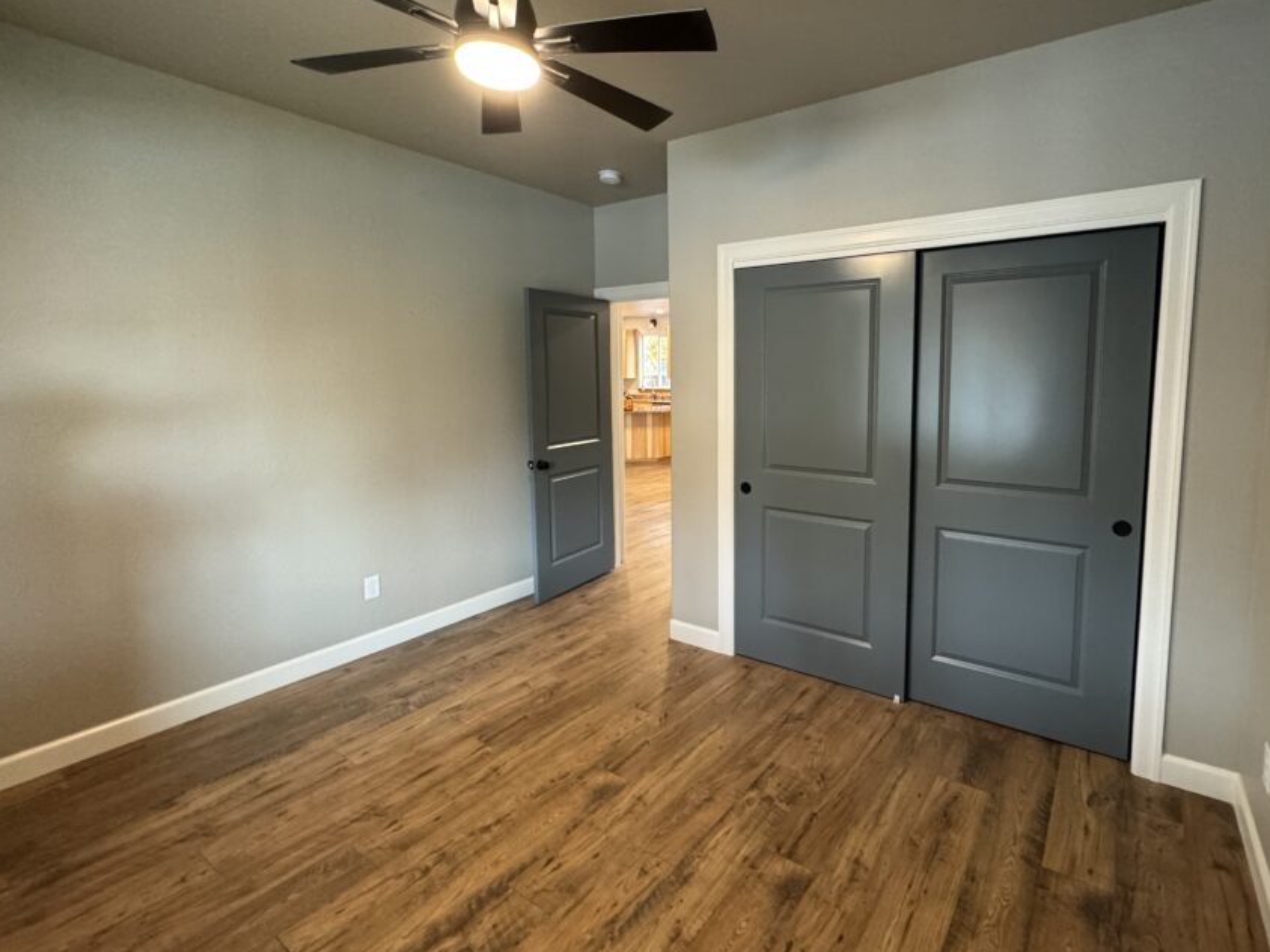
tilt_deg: -5.3
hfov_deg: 90.3
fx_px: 624
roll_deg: -0.1
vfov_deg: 74.5
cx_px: 734
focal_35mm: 17
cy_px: 428
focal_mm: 2.22
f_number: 2.2
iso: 500
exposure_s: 1/60
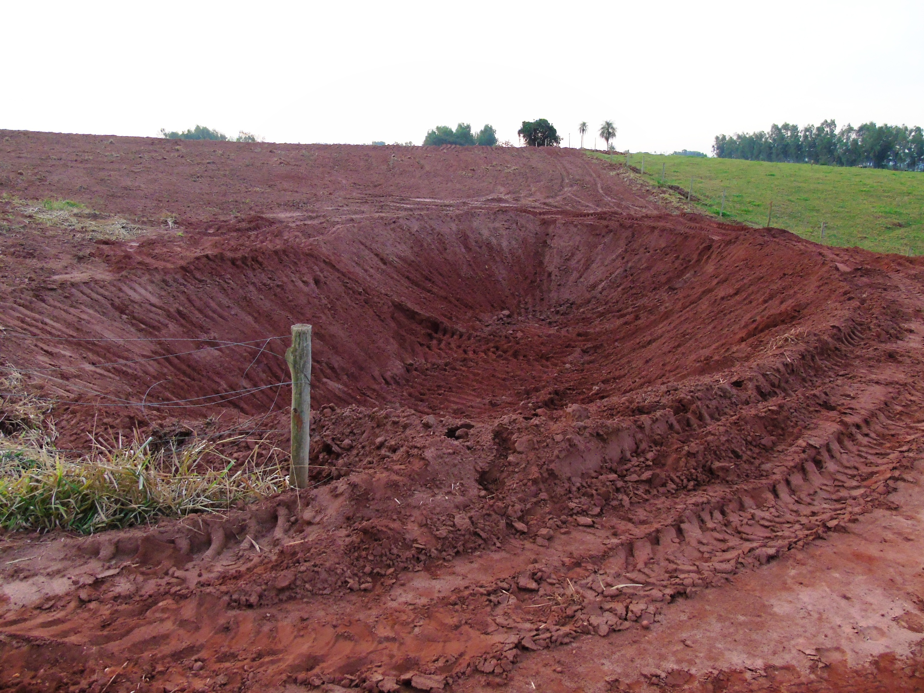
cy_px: 346
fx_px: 667
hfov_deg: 69.4
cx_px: 462
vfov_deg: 54.9
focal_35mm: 25
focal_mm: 4.4
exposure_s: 1/30
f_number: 3.4
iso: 250
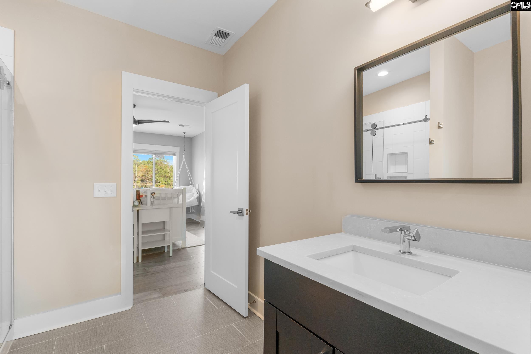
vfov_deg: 72.1
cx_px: 266
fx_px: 243
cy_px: 177
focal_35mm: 16
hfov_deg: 95.0
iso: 200
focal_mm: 11
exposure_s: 1/10
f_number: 7.1
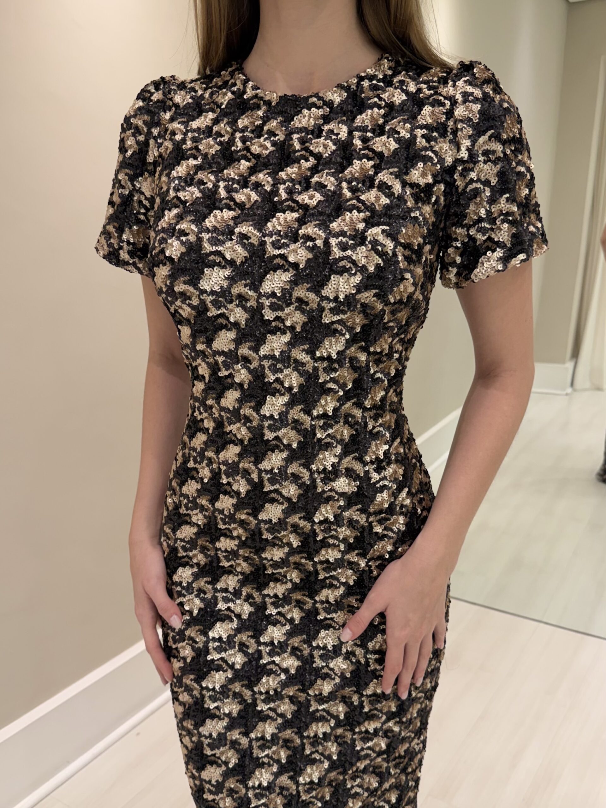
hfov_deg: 56.8
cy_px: 404
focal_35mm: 24
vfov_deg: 71.6
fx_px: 560
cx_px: 303
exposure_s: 1/120
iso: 125
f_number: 1.78
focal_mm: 6.76
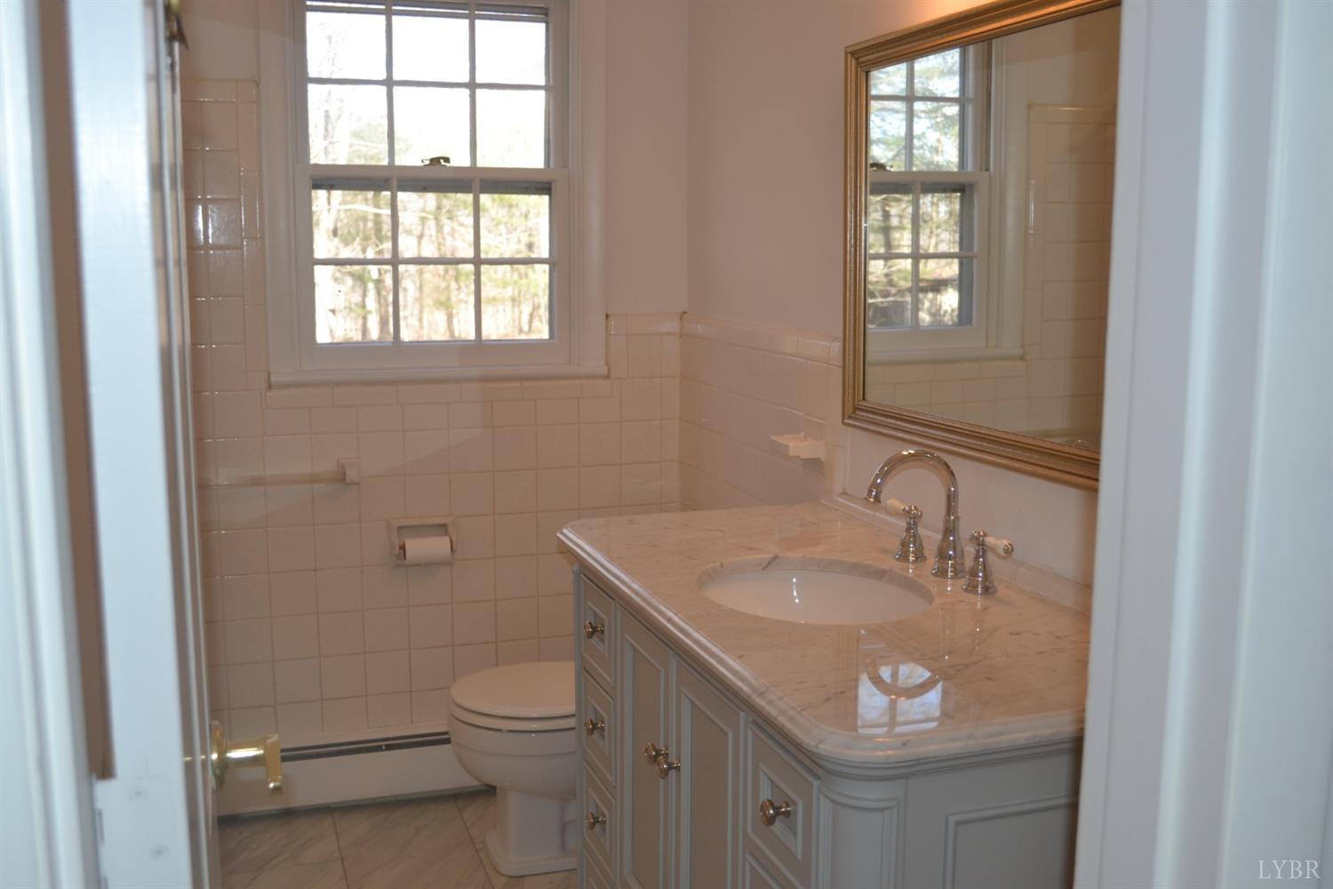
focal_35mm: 36
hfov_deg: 53.1
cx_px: 666
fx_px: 1333
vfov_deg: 36.9
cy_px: 444
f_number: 4
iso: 250
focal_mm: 24
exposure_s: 1/125
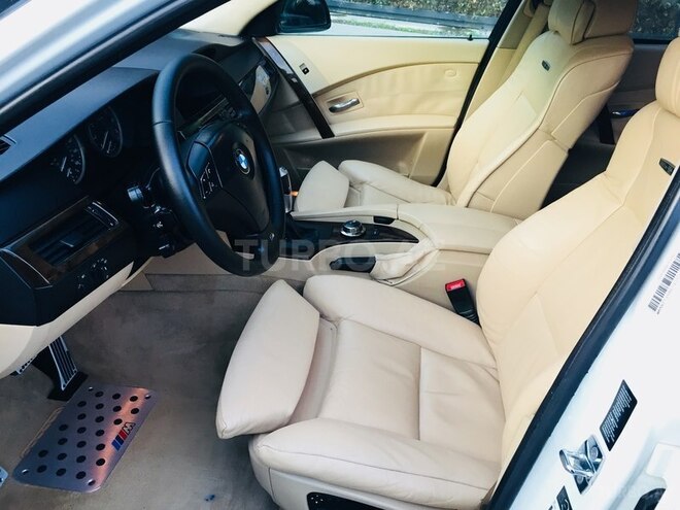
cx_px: 340
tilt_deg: -28.2
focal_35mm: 29
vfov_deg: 48.2
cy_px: 255
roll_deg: -3.0
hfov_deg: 61.7
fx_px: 570
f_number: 2.2
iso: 50
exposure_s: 1/33
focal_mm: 4.15
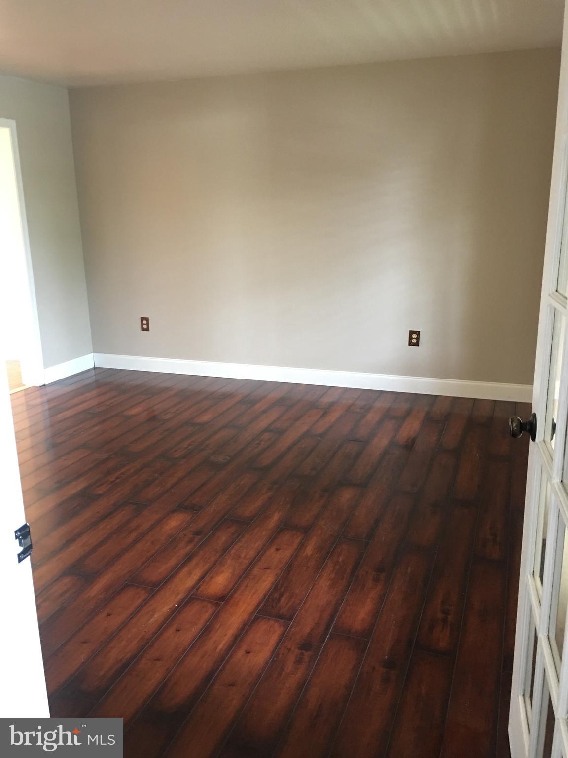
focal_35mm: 29
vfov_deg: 61.7
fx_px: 634
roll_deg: +0.2
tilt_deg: -13.0
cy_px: 379
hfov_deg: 48.2
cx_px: 284
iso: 100
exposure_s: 1/8
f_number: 2.2
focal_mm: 4.15
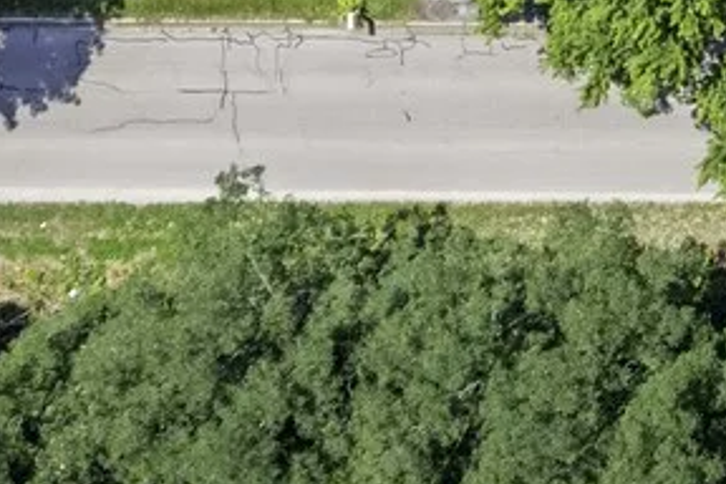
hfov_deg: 14.6
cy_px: -729
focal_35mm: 124
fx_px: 2500
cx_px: 1272
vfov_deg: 9.6
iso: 100
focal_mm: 8.38
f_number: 2.8
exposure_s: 1/1000
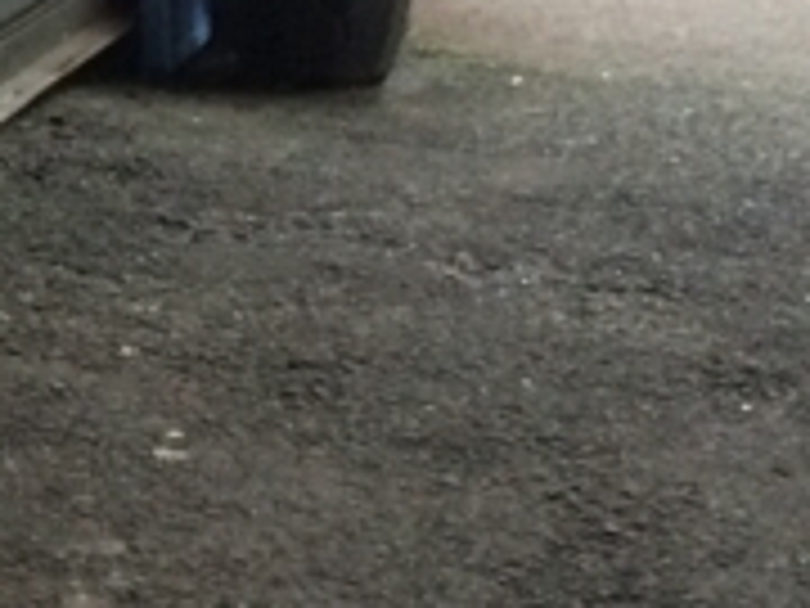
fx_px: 3019
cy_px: 338
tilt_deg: -17.2
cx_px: -342
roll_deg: -1.4
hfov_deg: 14.4
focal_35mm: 129
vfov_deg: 11.5
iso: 250
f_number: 2.2
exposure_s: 1/15
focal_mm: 4.15
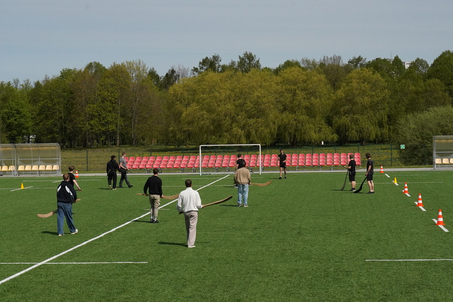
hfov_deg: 21.2
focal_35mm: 96
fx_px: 1208
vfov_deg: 14.3
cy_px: 151
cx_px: 226
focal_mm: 64
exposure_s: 1/4000
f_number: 11
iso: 2500
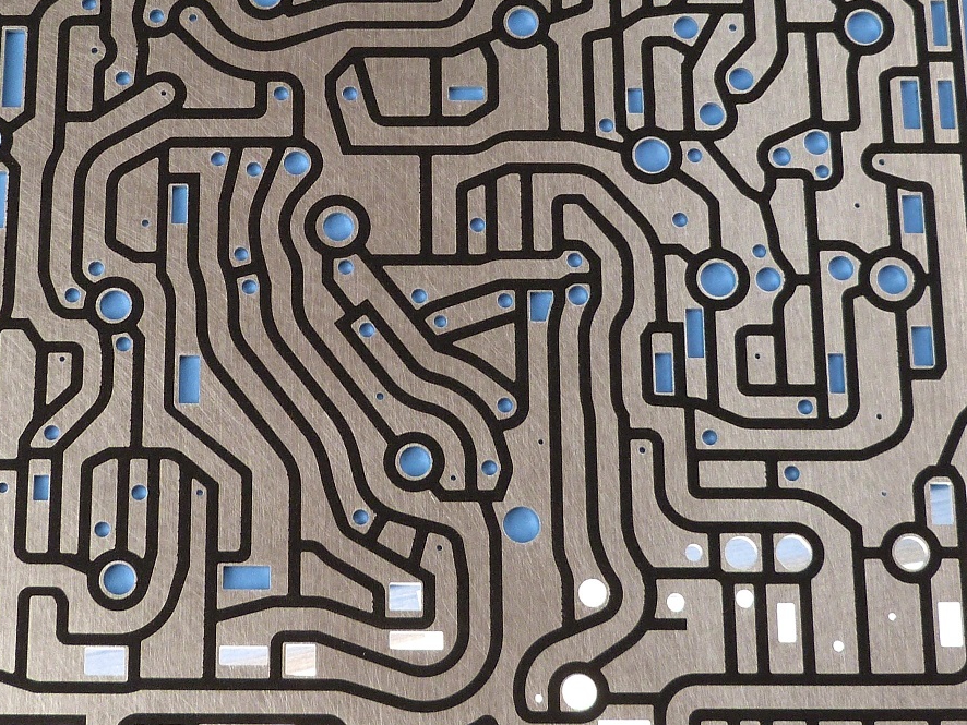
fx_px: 2207
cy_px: 181
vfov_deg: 18.6
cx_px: 330
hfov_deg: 24.6
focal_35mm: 79
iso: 125
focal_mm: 6.2
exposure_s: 1/60
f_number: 3
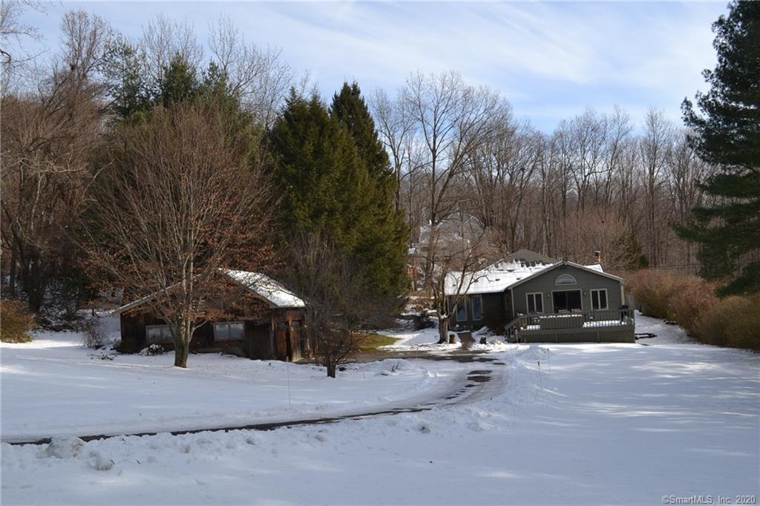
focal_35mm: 36
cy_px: 253
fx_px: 760
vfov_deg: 36.8
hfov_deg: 53.1
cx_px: 380
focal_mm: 24
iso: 100
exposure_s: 1/200
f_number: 8
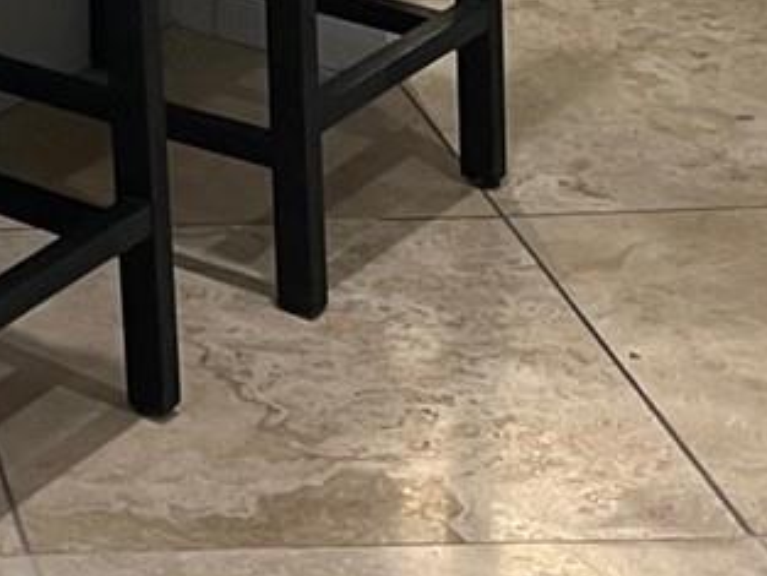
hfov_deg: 13.5
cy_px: -696
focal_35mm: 133
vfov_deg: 10.1
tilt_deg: -7.0
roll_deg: +2.7
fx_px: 2948
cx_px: -539
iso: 100
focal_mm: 5.7
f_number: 1.5
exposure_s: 1/60
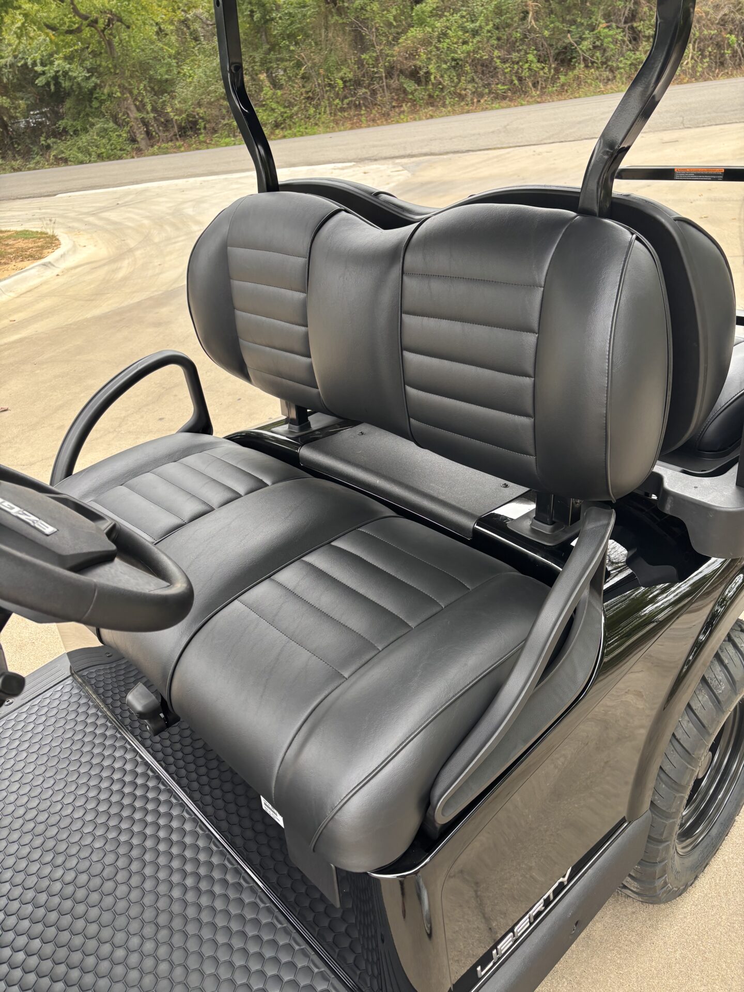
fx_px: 745
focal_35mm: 26
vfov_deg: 67.3
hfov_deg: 53.1
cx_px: 372
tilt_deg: -28.3
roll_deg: +7.7
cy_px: 496
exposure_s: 1/121
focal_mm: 5.96
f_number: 1.6
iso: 64
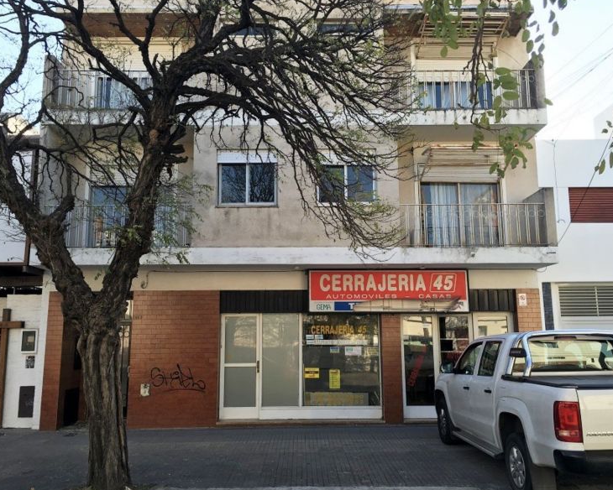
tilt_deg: +9.5
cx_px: 303
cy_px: 244
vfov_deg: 47.1
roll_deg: +0.2
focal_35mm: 31
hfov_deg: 57.2
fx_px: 562
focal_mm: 4.15
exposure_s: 1/331
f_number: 2.2
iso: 25
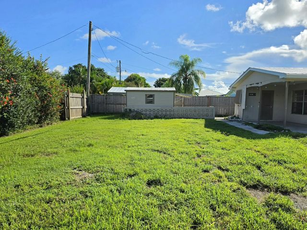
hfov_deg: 73.9
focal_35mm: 23
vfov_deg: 58.9
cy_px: 115
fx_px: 204
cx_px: 154
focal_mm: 6.5
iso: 40
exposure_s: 1/10000
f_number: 1.4
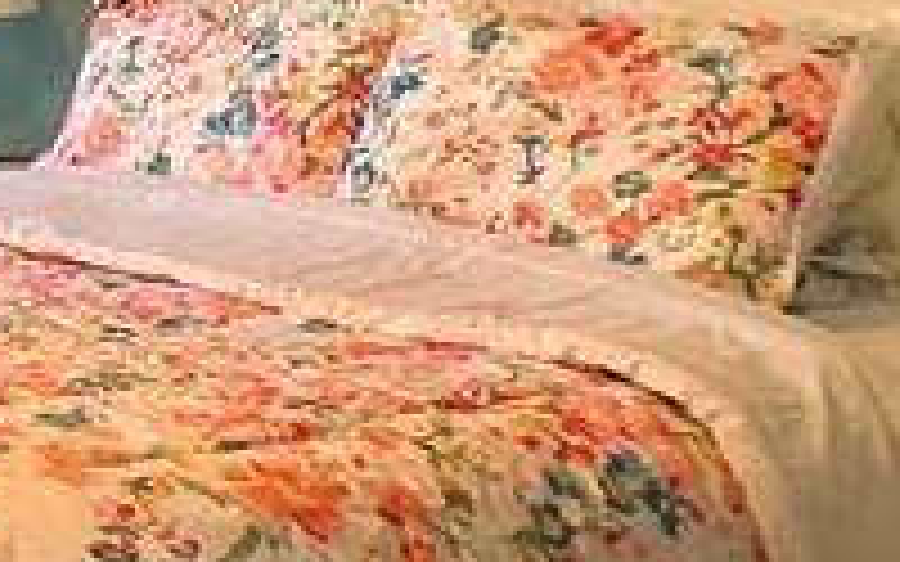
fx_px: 3458
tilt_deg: -4.0
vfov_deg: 9.2
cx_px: -711
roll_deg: +1.4
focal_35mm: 141
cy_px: -9
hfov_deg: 13.4
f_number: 1.8
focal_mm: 4.25
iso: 200
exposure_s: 1/60
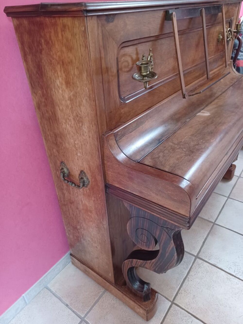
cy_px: 162
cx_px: 122
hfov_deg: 54.9
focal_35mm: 25
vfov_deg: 69.4
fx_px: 234
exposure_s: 1/25
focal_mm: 4.6
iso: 500
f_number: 1.8
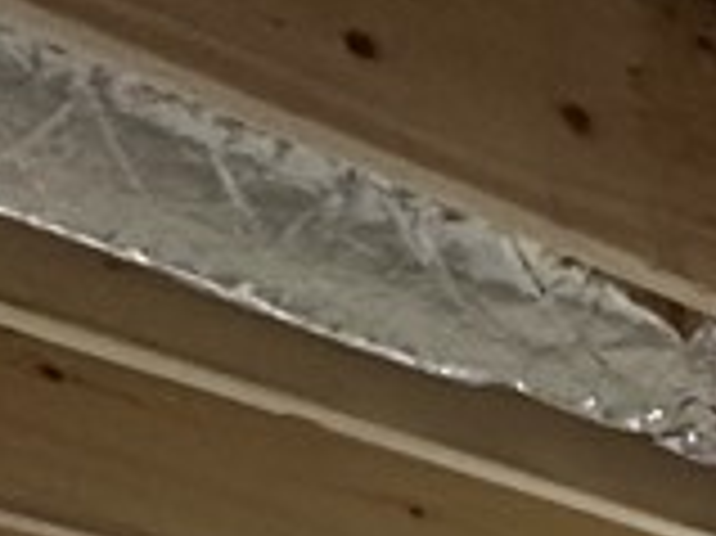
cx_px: 1563
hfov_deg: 15.6
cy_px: 1527
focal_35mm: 90
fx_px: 1860
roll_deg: +2.7
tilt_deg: -1.4
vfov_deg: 11.3
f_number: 2.2
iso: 250
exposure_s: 1/60
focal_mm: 2.22
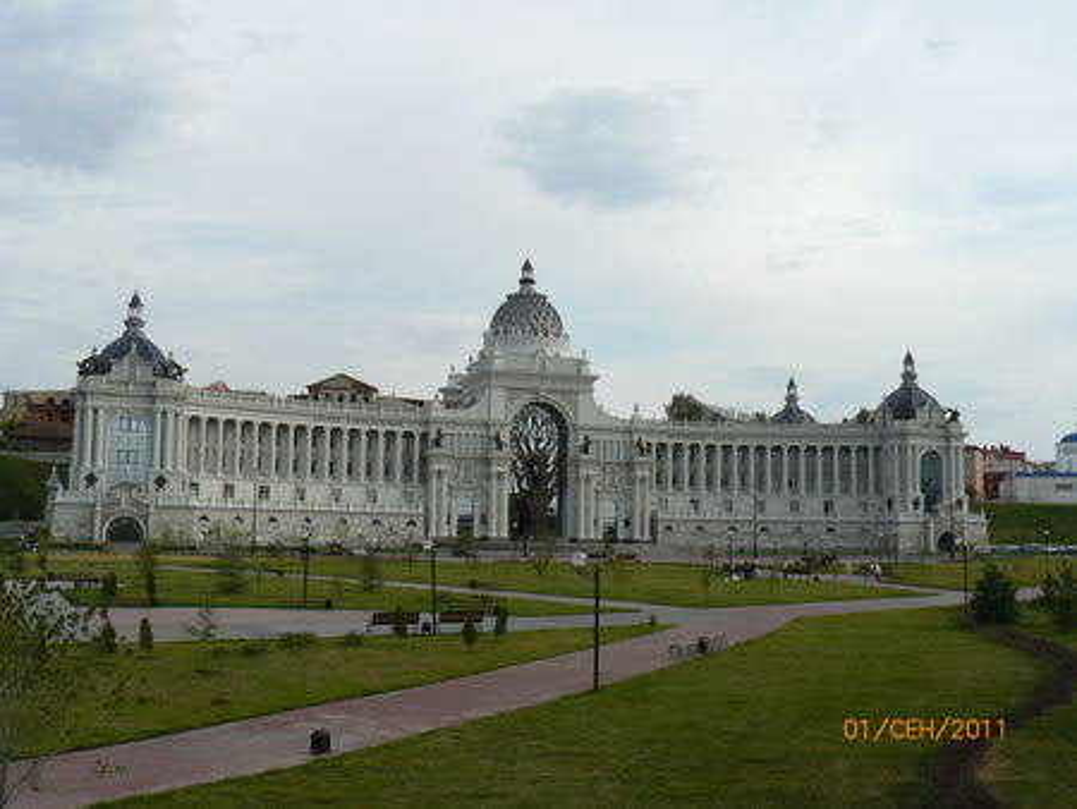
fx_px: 1214
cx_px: 538
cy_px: 404
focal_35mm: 39
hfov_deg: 47.8
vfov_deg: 36.9
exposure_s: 1/320
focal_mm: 6.5
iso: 100
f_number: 5.6
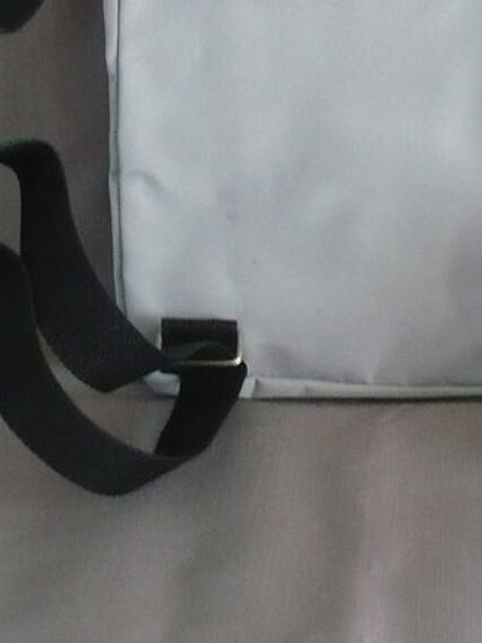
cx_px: 374
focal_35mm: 86
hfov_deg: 17.0
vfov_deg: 22.3
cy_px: 88
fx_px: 1598
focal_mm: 6.1
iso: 400
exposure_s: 1/13
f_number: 2.8
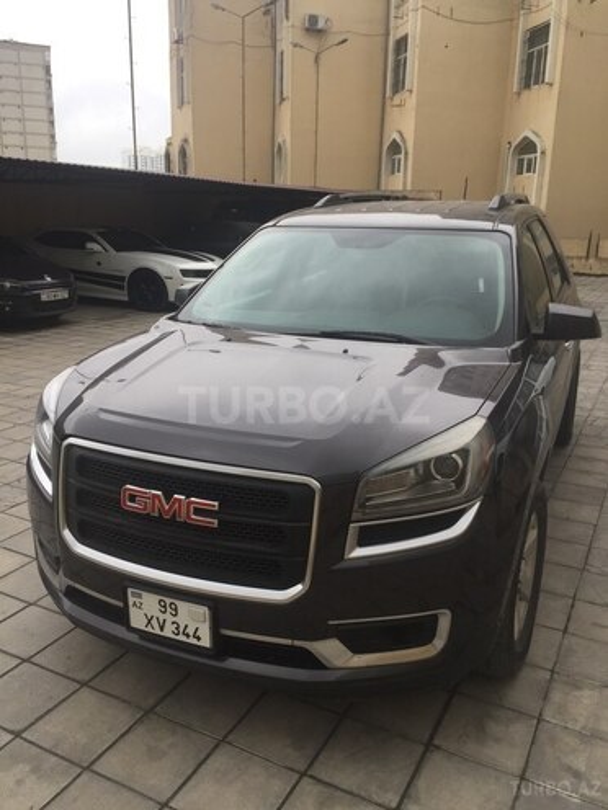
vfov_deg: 61.7
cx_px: 304
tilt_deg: -14.0
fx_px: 679
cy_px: 405
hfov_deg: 48.2
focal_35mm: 29
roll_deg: -1.4
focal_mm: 4.15
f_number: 2.2
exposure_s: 1/217
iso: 32
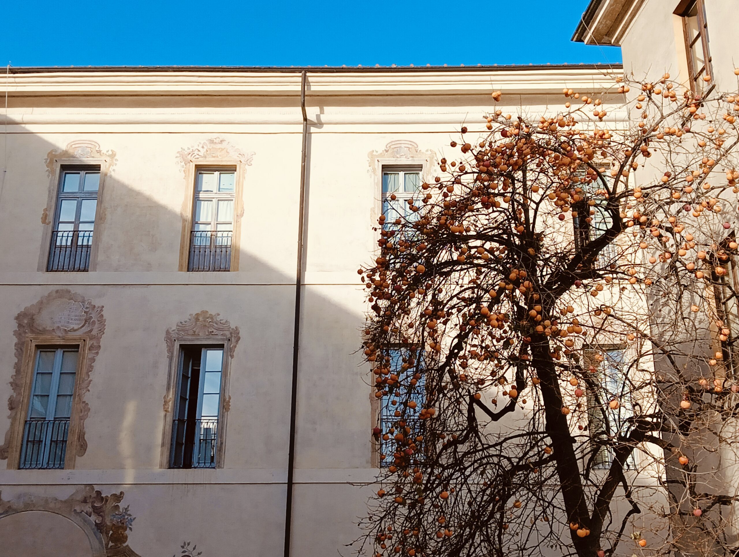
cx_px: 370
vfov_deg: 30.3
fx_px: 1026
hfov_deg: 39.6
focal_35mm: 48
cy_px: 278
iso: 50
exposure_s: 1/345
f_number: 1.8
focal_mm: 4.05
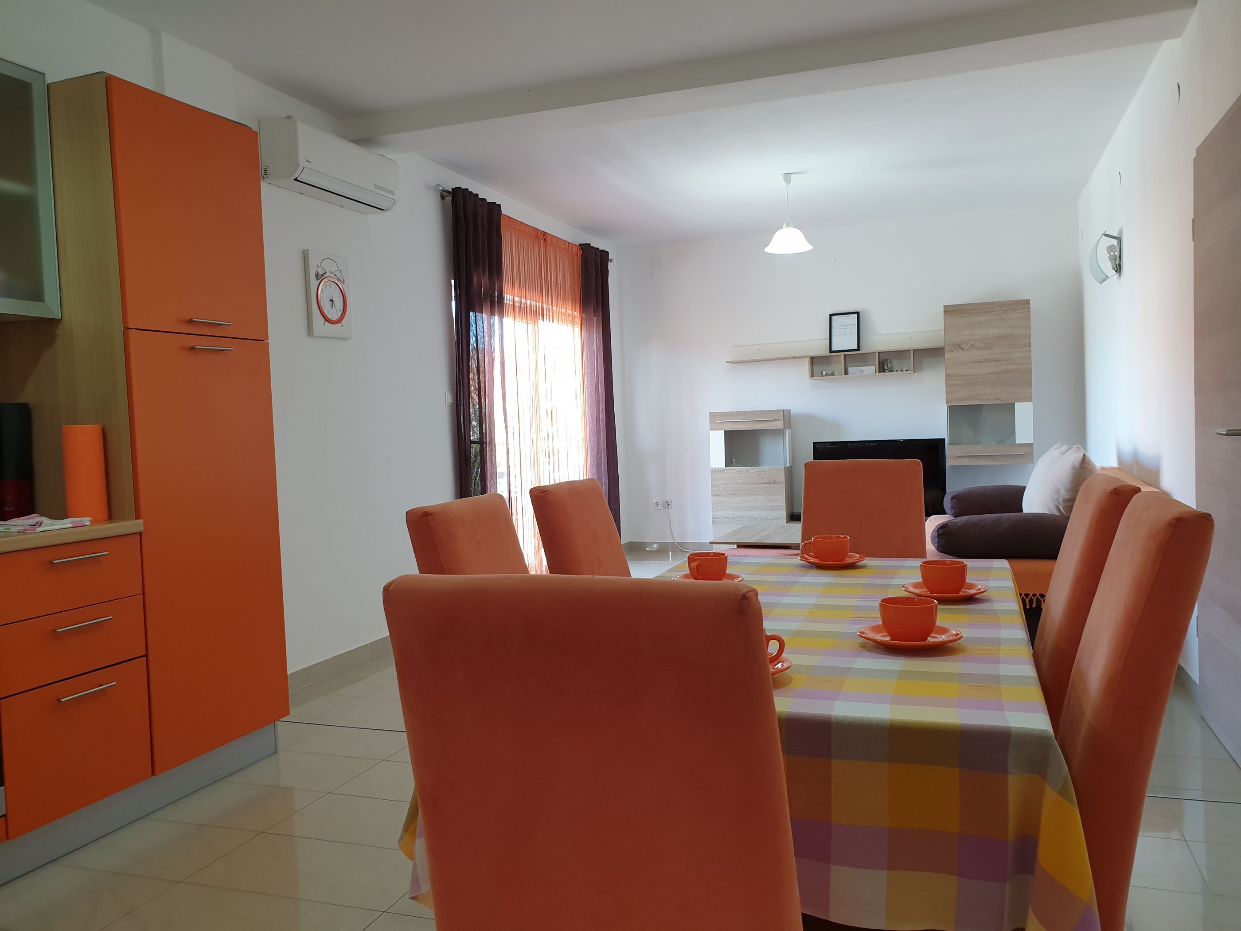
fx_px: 932
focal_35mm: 26
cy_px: 466
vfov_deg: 53.1
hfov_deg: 67.3
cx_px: 620
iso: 125
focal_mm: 4.3
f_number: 2.4
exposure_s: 1/50
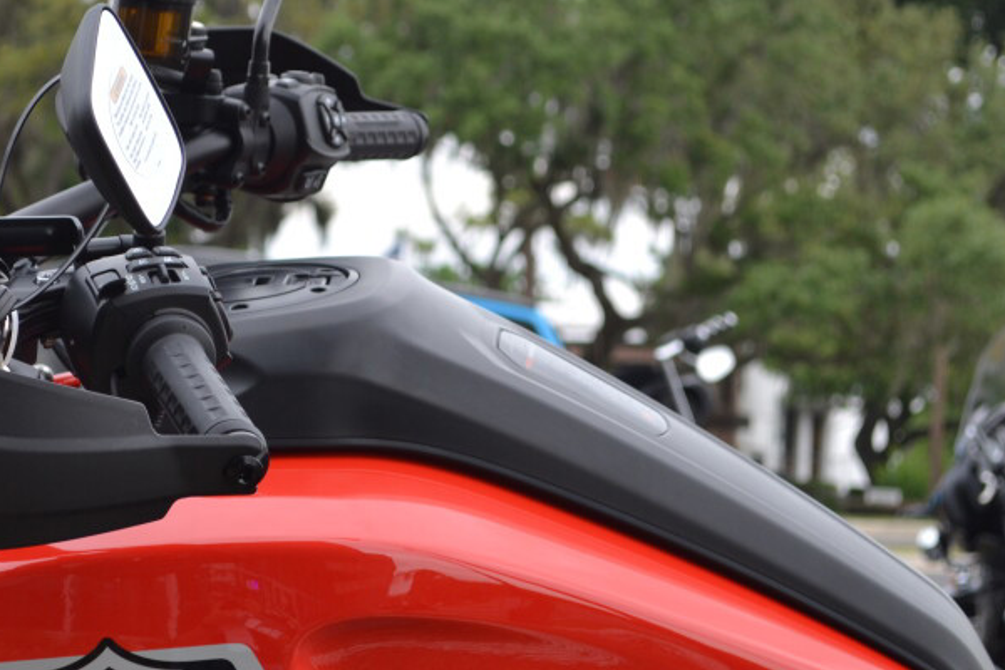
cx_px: 245
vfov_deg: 10.2
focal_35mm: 135
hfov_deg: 15.1
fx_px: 3768
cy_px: 375
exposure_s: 1/125
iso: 160
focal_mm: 45
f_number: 5.6
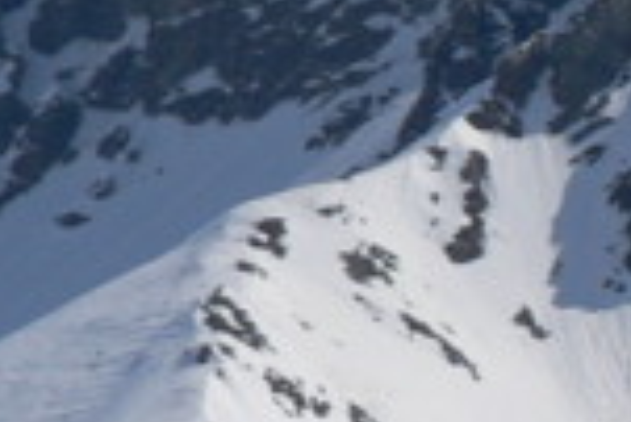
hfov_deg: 5.2
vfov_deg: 3.6
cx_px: 1467
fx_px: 6755
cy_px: 305
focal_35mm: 385
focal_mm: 11.6
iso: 80
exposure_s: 1/1000
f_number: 5.6
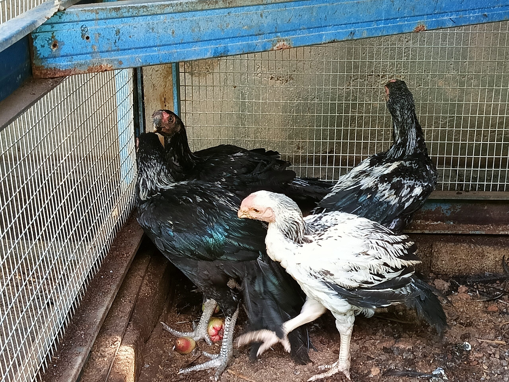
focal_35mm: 54
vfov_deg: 27.0
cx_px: 254
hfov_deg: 35.5
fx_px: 794
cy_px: 191
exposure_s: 1/50
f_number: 1.75
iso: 400
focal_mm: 5.24
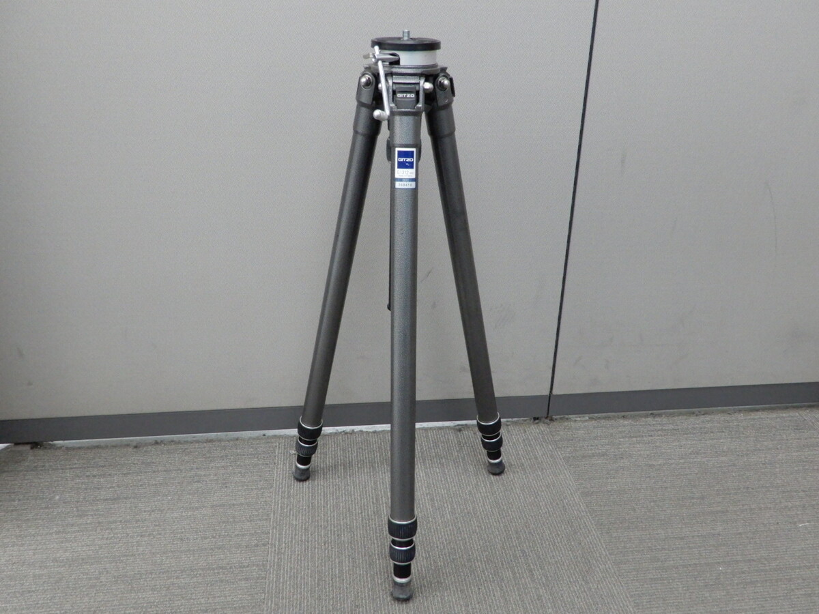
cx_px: 410
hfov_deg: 60.0
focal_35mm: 30
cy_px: 307
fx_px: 710
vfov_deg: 46.8
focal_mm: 5.4
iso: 800
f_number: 3.5
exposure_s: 1/80
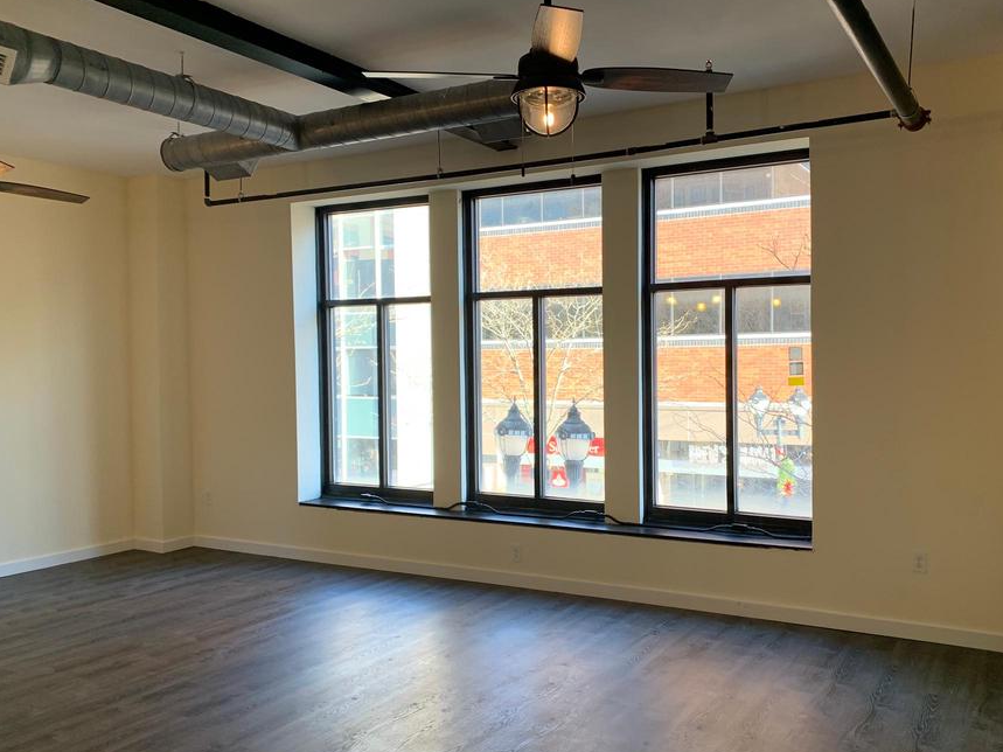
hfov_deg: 58.2
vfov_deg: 45.4
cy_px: 395
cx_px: 557
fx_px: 898
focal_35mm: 31
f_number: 1.8
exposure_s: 1/120
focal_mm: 4.25
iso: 80
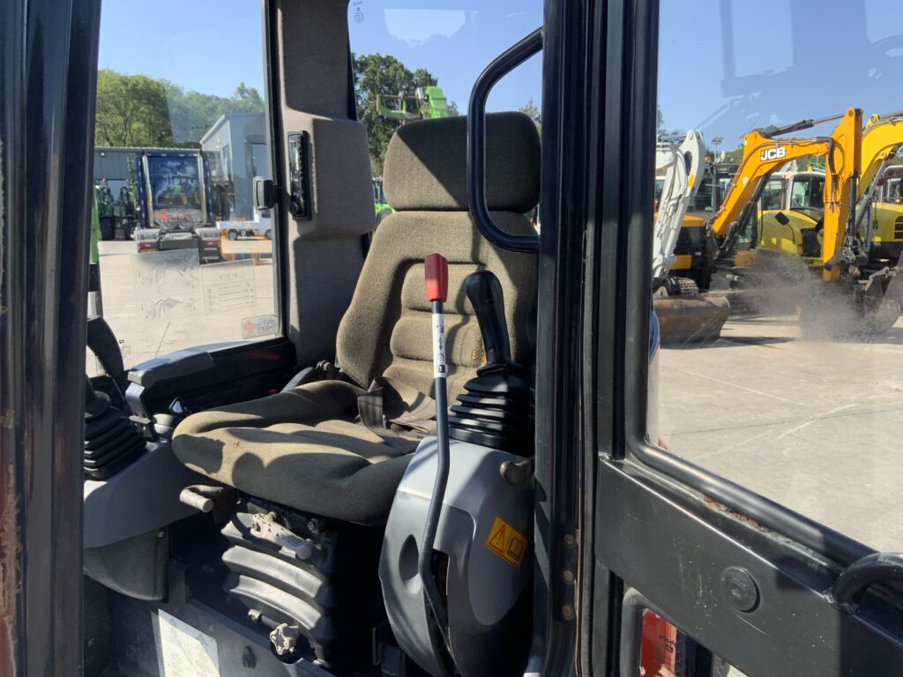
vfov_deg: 48.2
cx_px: 452
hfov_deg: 61.7
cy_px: 338
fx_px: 756
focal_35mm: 29
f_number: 1.8
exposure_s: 1/700
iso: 16
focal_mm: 3
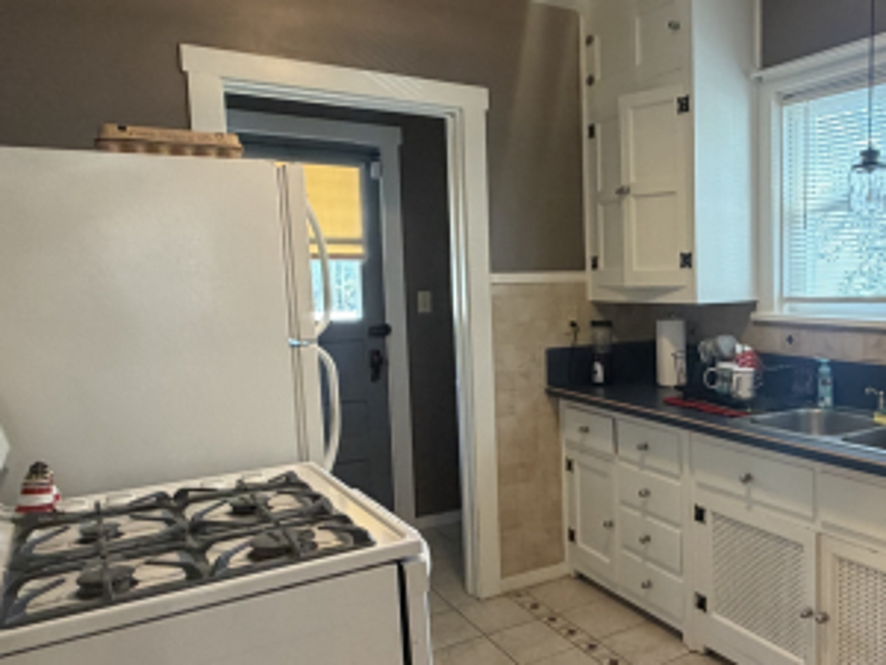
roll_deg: +0.6
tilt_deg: -4.1
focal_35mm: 31
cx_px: 693
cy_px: 356
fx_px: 794
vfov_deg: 45.4
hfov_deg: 54.8
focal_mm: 2.22
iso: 320
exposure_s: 1/60
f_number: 2.2
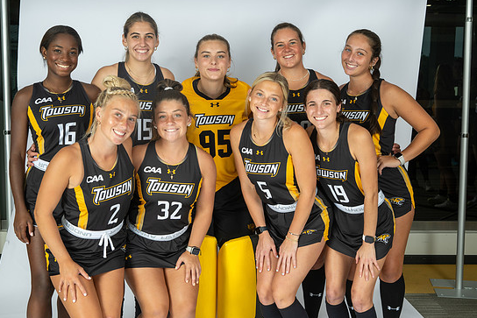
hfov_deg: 40.3
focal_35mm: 49
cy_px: 153
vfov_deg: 27.5
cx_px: 224
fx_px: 649
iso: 160
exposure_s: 1/200
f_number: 10
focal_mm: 46
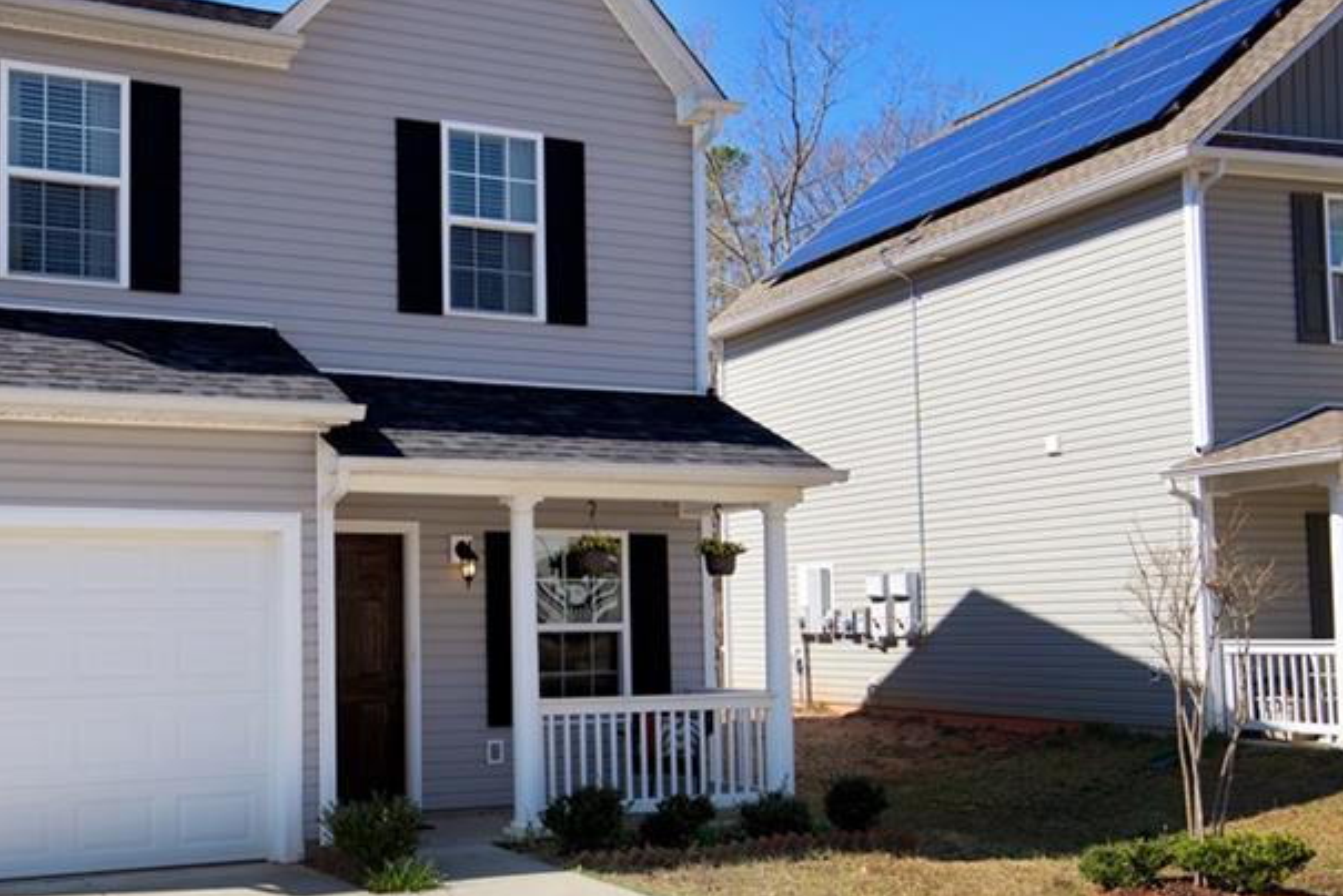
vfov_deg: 30.5
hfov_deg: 43.3
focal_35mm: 44
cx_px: 368
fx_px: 1642
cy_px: 522
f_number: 8
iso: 100
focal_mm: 26
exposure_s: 1/250
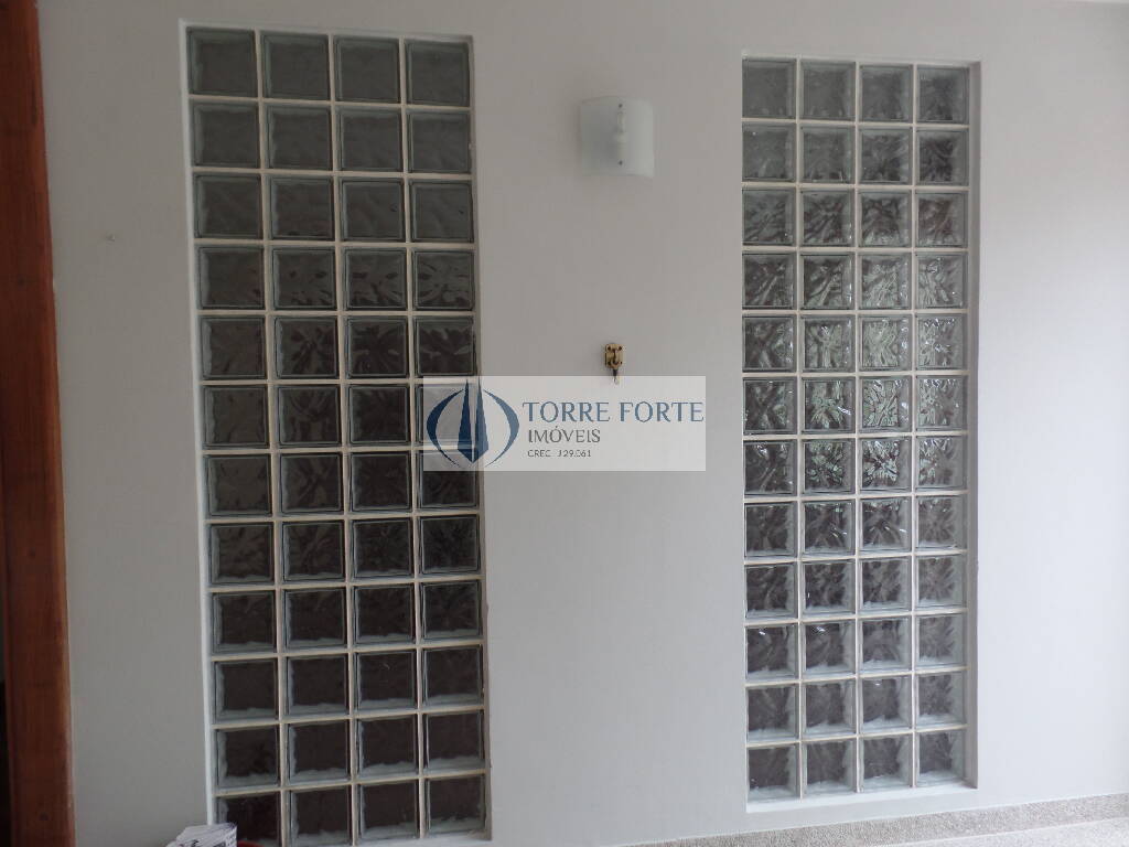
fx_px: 750
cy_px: 424
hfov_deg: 73.9
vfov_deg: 58.9
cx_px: 564
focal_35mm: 23
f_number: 2.8
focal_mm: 4.1
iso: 100
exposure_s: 1/30
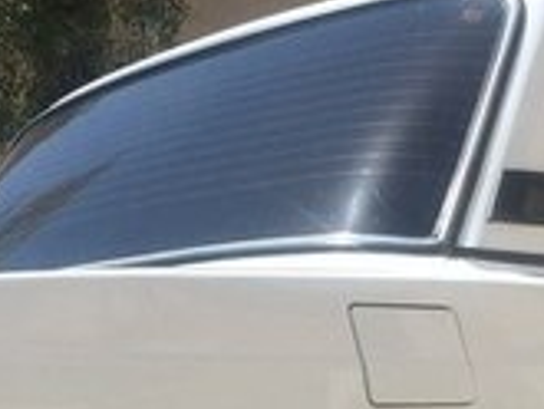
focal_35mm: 116
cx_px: 386
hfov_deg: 16.9
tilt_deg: -4.1
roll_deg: -3.3
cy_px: 628
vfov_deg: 12.1
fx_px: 1824
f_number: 2.2
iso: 32
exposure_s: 1/1953
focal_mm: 4.15
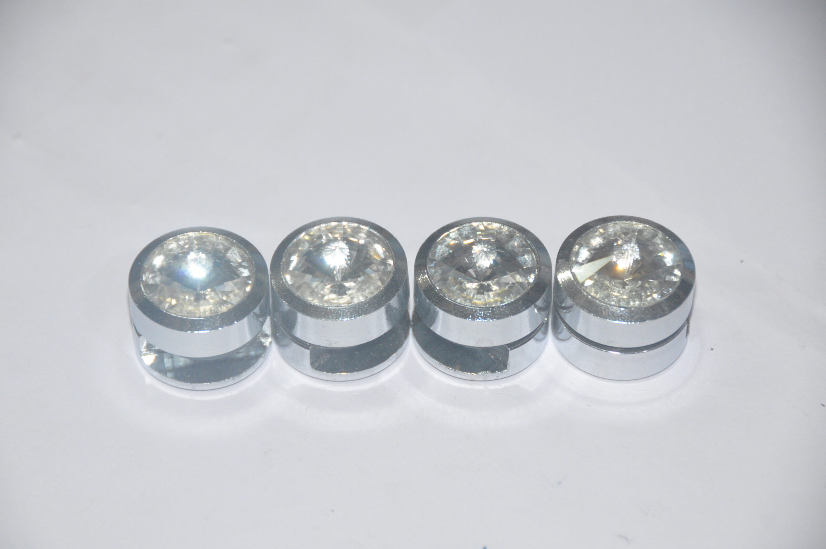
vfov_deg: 6.1
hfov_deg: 9.2
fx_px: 5156
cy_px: 274
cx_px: 413
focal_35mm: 225
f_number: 5.6
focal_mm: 150
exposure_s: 1/60
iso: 1250
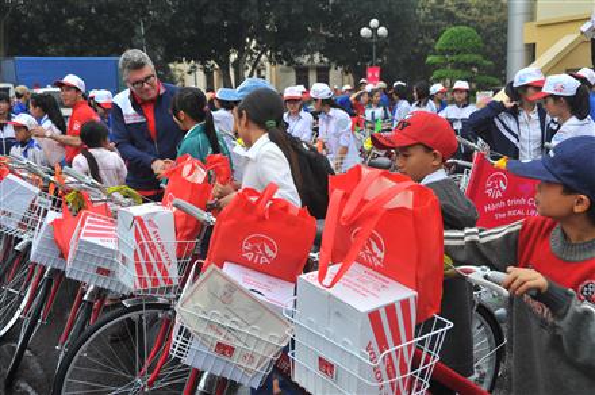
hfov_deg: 43.7
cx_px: 298
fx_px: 743
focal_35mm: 45
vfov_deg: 29.8
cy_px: 198
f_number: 9
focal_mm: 45
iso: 400
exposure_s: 1/320
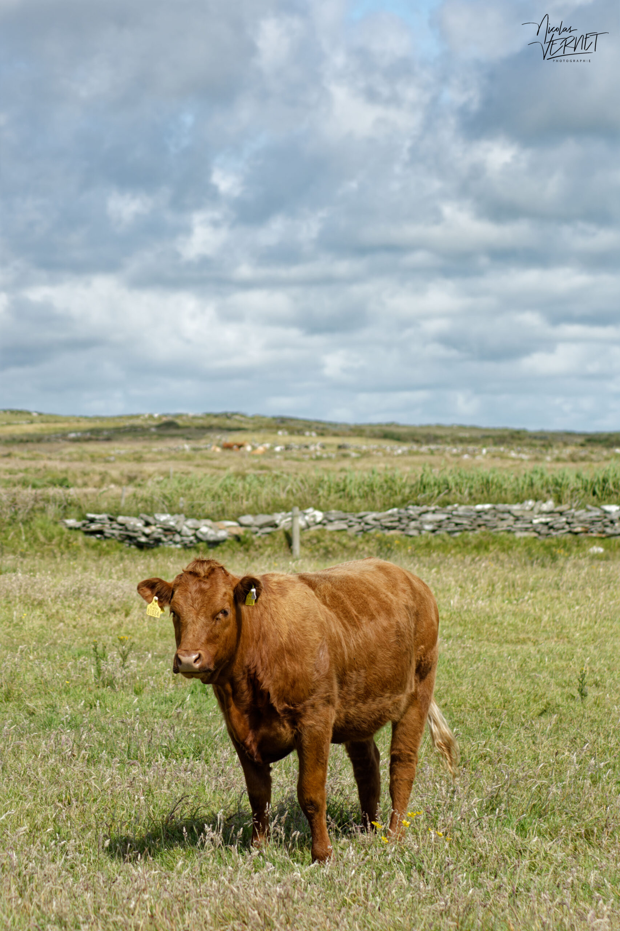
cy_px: 466
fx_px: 4070
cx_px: 310
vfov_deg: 13.0
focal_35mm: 158
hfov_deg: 8.7
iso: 400
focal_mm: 105
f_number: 8
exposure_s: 1/1000
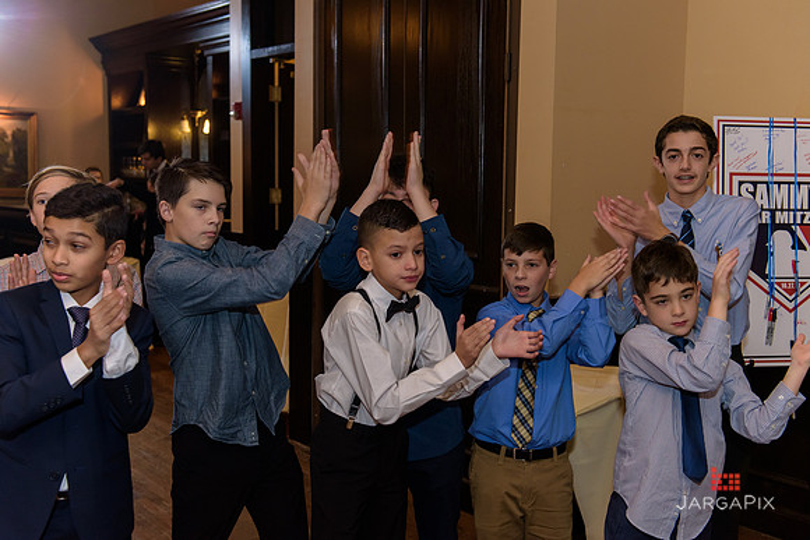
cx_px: 405
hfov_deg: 48.4
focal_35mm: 40
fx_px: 900
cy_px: 270
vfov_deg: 33.4
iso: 1600
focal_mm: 40
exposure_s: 1/125
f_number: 3.2
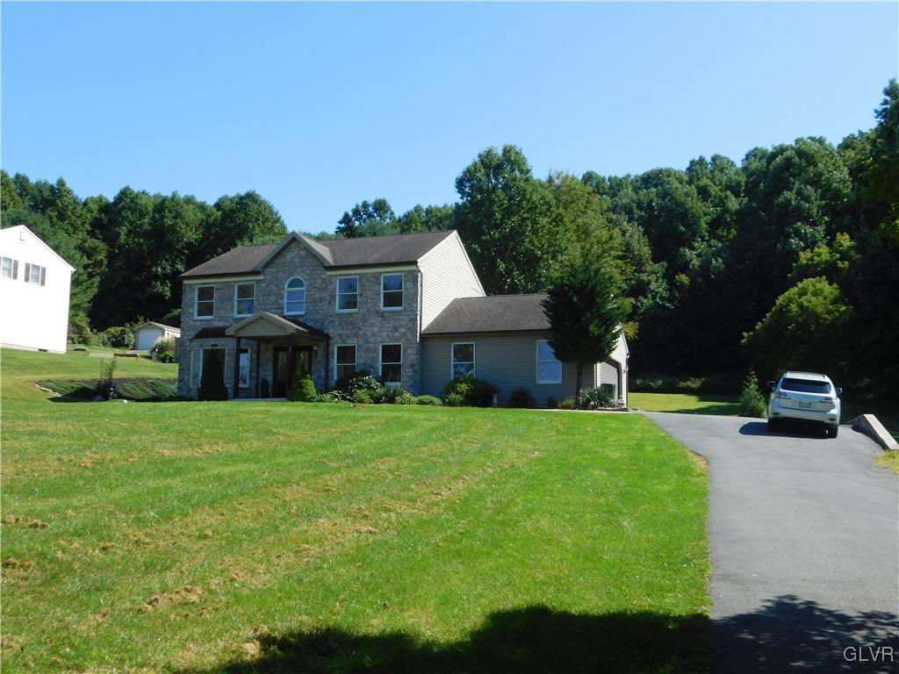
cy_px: 337
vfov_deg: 39.7
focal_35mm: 36
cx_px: 450
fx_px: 935
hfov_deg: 51.4
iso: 125
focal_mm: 6.3
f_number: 3.5
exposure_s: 1/800
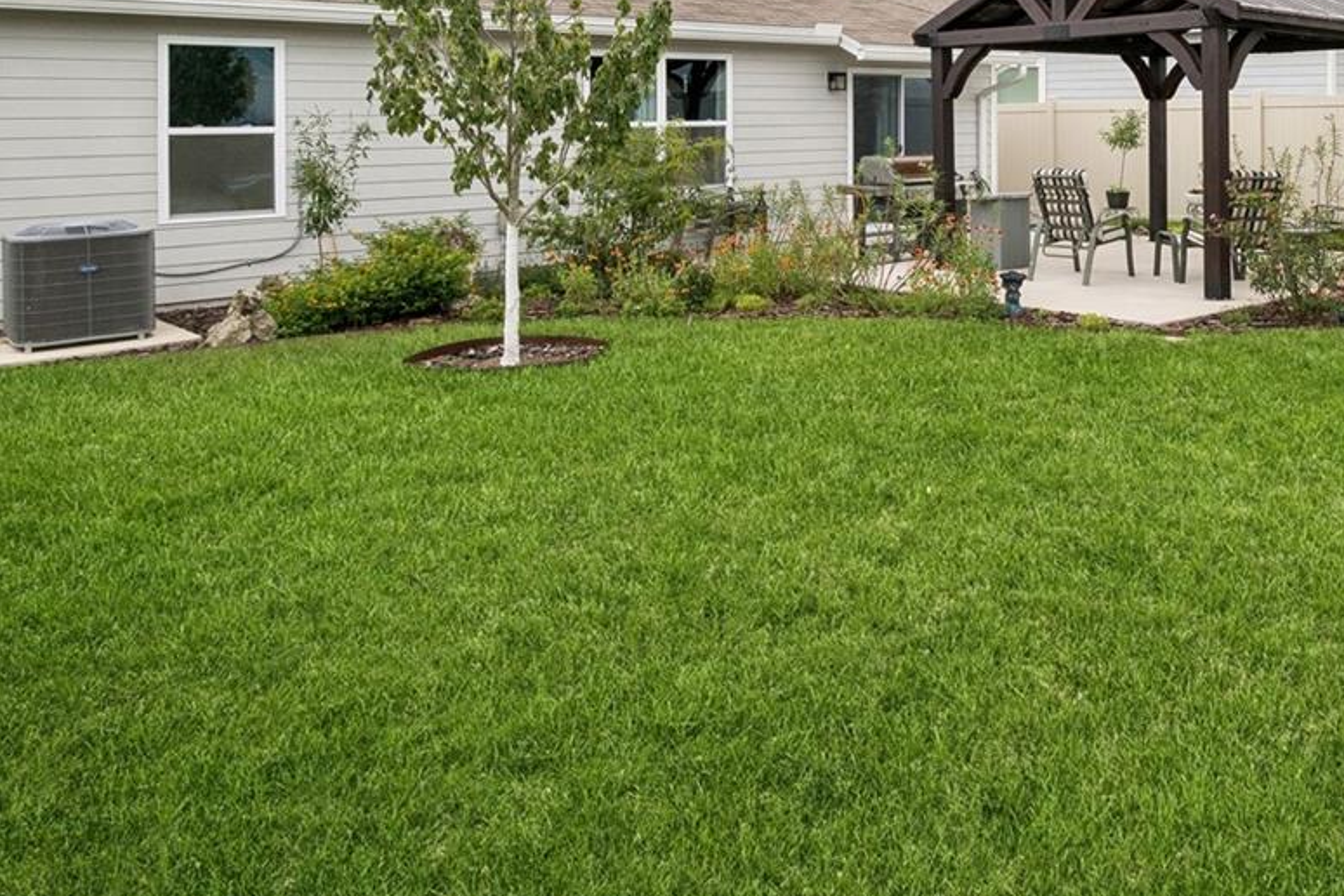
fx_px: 1157
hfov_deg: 58.3
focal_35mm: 31
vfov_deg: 39.4
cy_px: 97
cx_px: 943
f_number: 8
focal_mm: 10
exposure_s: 1/640
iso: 200
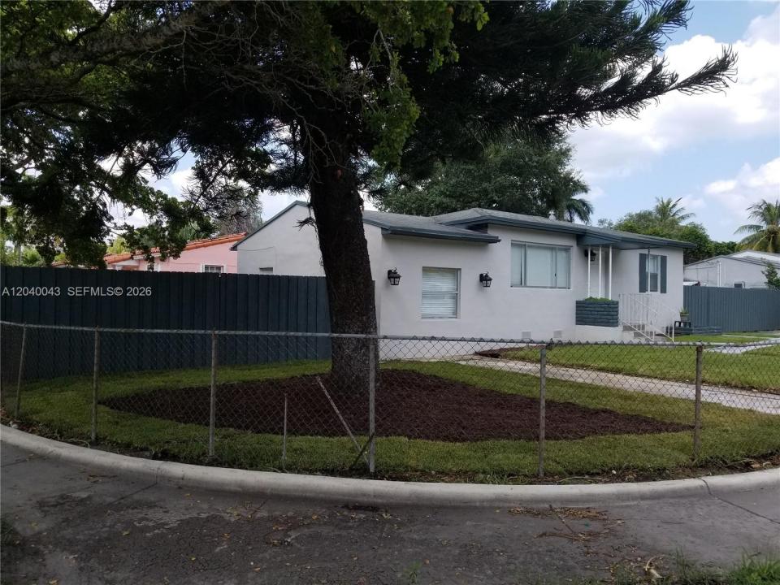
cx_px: 390
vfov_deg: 53.1
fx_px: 586
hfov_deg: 67.3
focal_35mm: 26
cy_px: 292
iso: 50
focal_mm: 4.25
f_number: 1.7
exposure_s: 1/1540
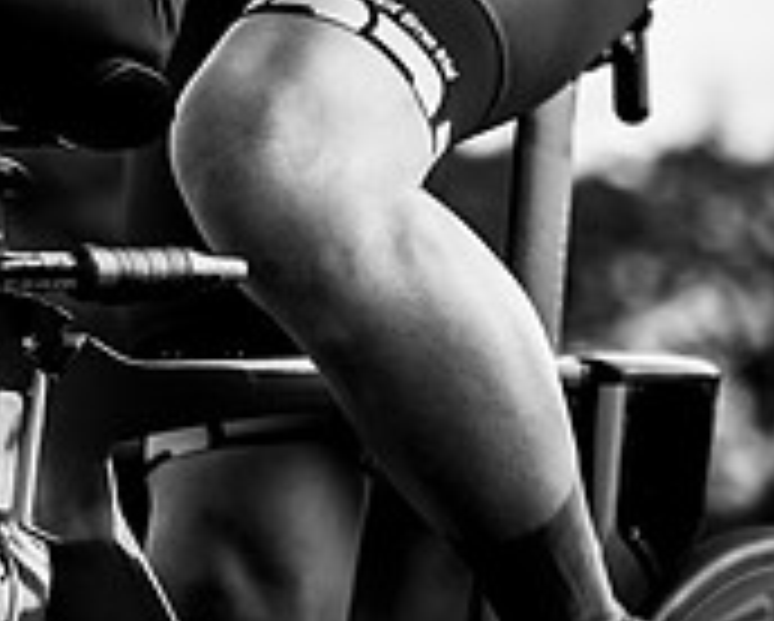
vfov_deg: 4.7
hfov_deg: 5.8
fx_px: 7614
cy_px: -160
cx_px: -356
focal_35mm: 332
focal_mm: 105
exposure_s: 1/1000
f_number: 3.2
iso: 100
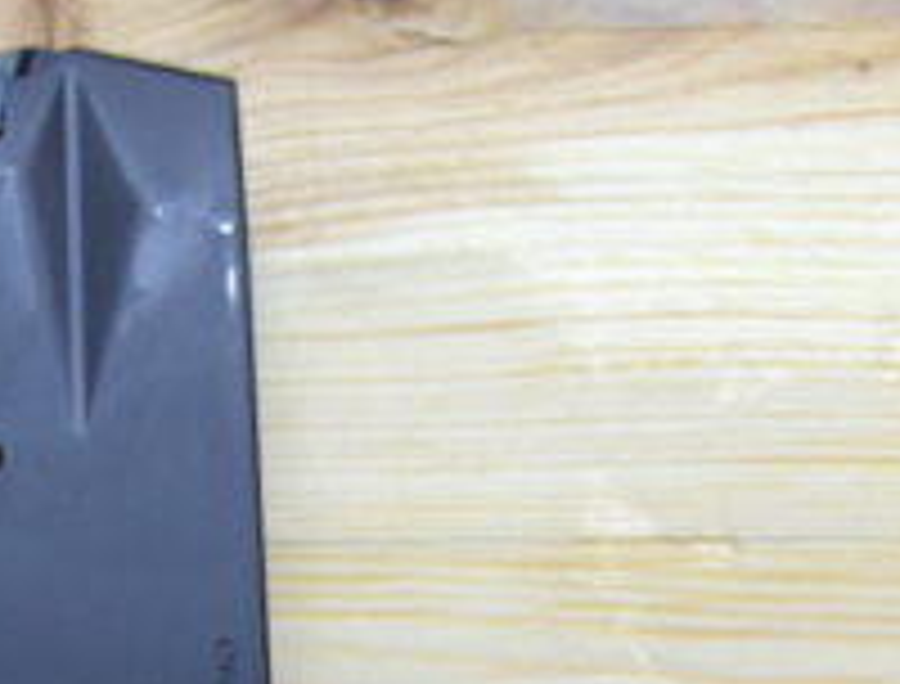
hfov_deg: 20.2
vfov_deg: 15.3
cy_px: 767
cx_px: 99
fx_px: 2482
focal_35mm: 95
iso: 100
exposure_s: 1/81.2
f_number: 2.8
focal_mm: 8.4
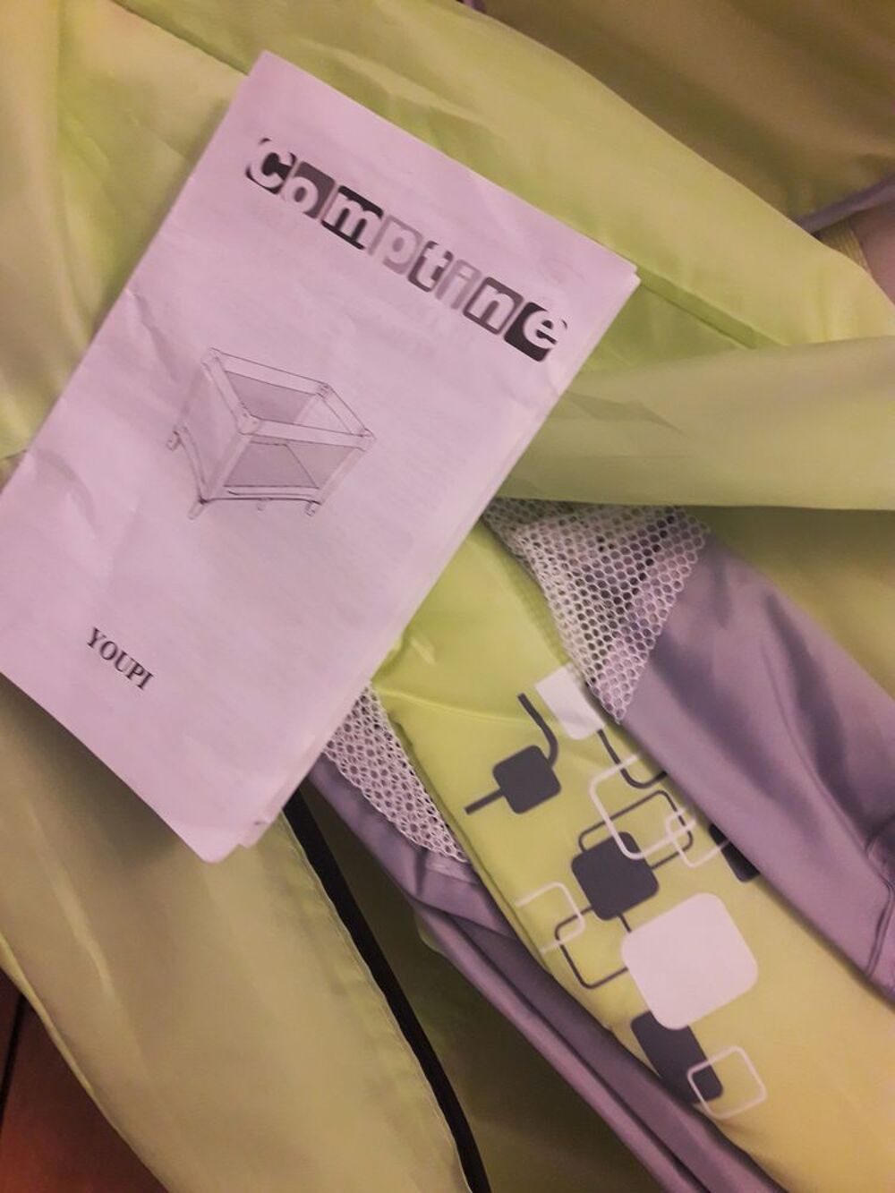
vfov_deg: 63.4
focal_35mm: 28
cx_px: 448
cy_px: 596
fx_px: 965
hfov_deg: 49.8
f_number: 1.9
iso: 160
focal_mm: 3.7
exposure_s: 1/17
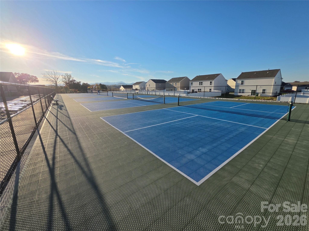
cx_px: 154
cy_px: 116
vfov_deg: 89.9
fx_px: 116
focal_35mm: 13
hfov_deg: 106.2
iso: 40
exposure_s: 1/3409
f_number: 1.9
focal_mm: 2.2
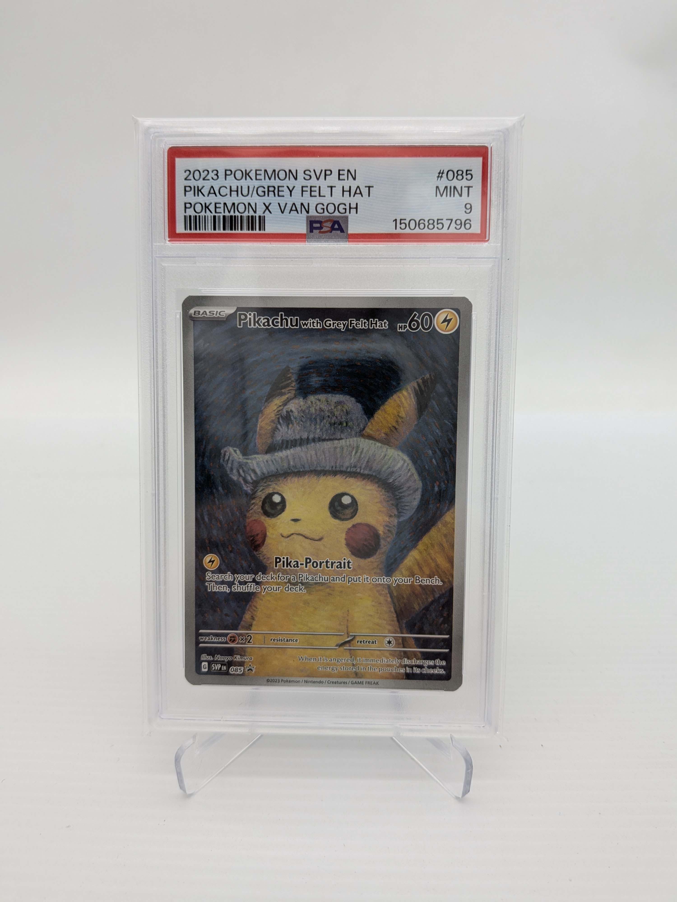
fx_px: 626
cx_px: 338
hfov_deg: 56.8
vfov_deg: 71.6
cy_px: 451
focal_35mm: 24
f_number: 1.7
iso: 50
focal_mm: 4.53
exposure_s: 1/239
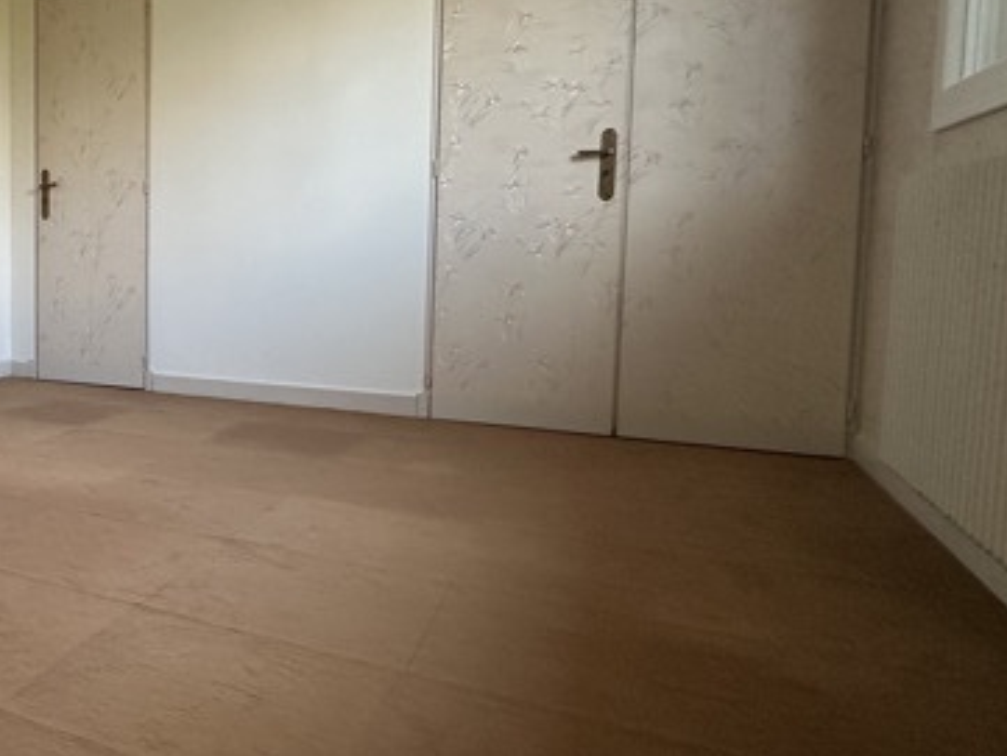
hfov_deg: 47.7
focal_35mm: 31
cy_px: 312
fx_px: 902
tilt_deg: -3.2
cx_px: -11
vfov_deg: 45.3
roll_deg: +0.6
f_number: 2.2
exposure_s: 1/99
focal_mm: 2.22
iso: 160
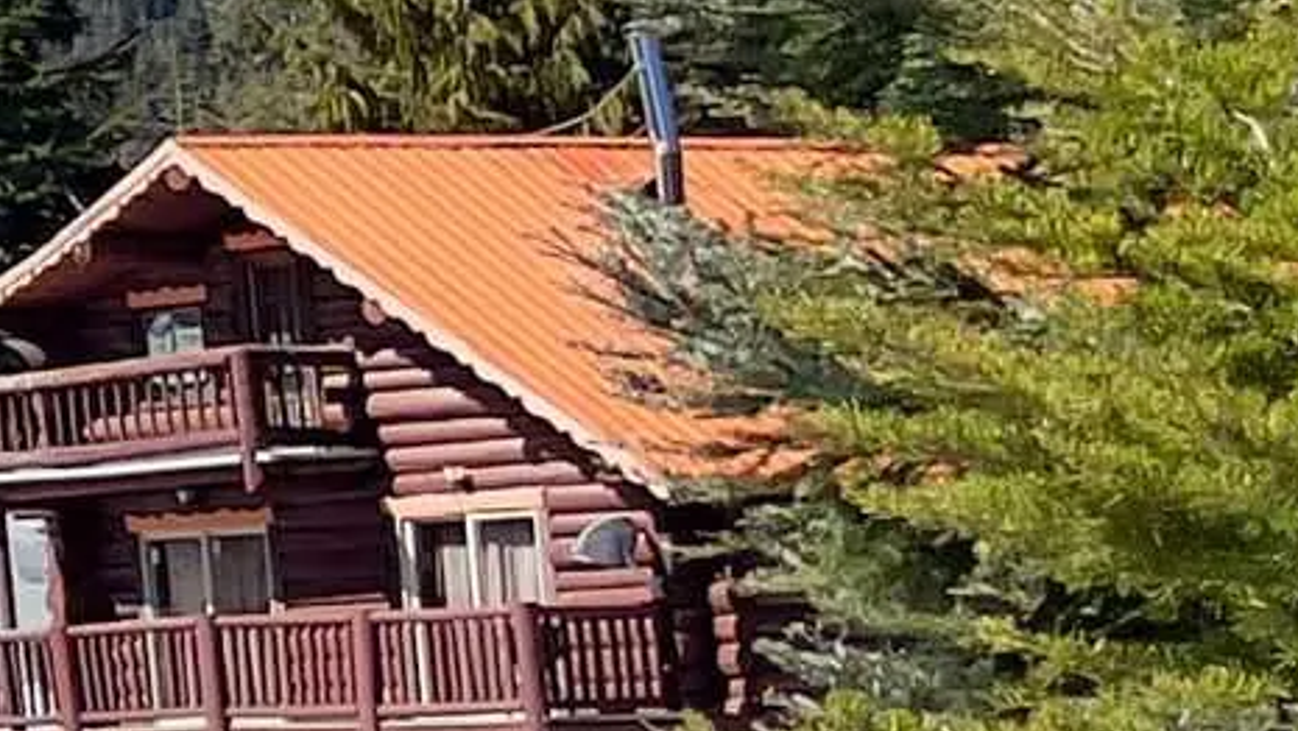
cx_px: -2727
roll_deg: +0.7
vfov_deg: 6.5
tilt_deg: +8.9
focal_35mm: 187
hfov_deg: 9.1
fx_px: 6439
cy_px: -184
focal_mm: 4.2
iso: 32
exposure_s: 1/2817
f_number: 1.6
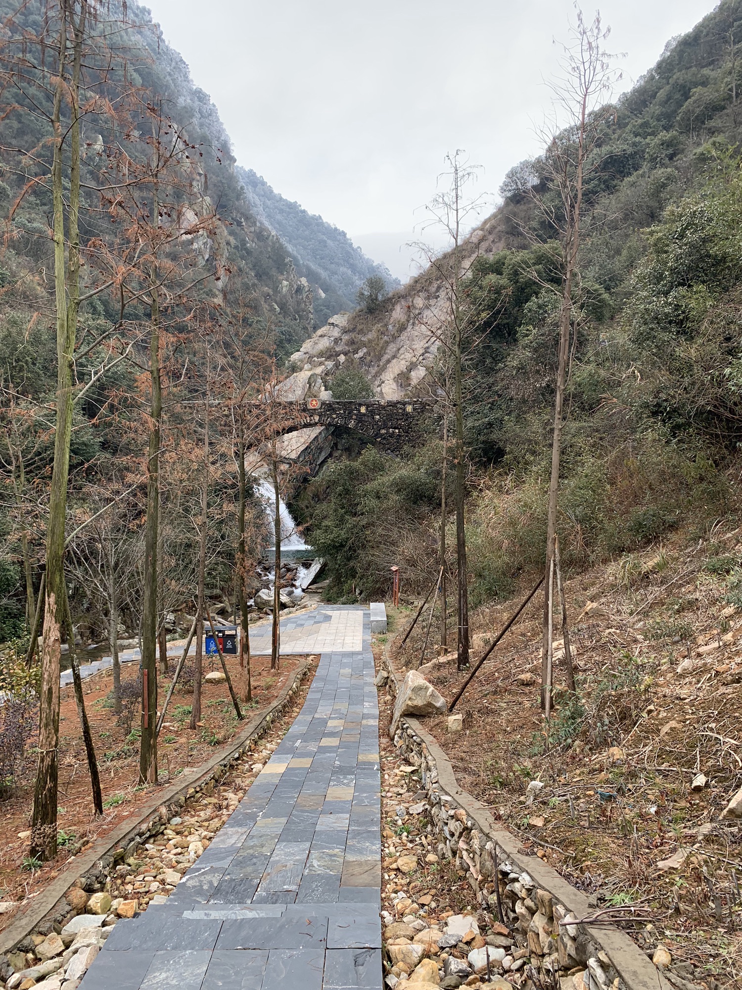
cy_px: 495
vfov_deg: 67.3
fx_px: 743
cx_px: 371
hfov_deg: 53.1
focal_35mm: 26
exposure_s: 1/656
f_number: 1.8
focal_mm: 4.25
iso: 25
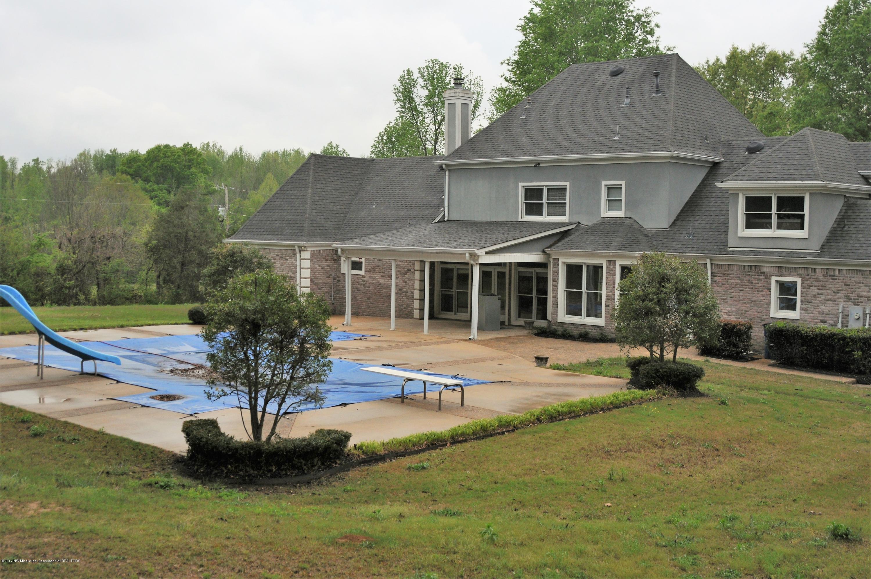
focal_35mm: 42
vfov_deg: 31.8
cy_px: 290
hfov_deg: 46.5
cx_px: 436
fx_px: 1015
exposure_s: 1/2500
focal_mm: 28
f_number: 4.5
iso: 400
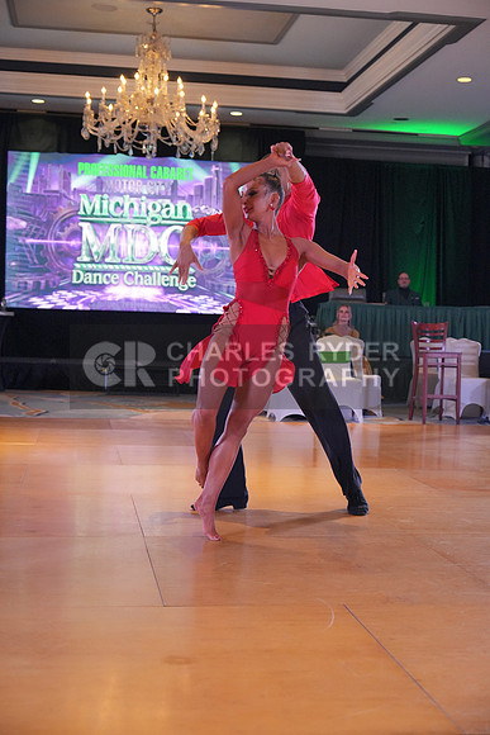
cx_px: 245
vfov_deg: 37.5
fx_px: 1081
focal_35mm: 53
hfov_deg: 25.5
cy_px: 368
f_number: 4
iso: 4000
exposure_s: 1/400
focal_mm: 53
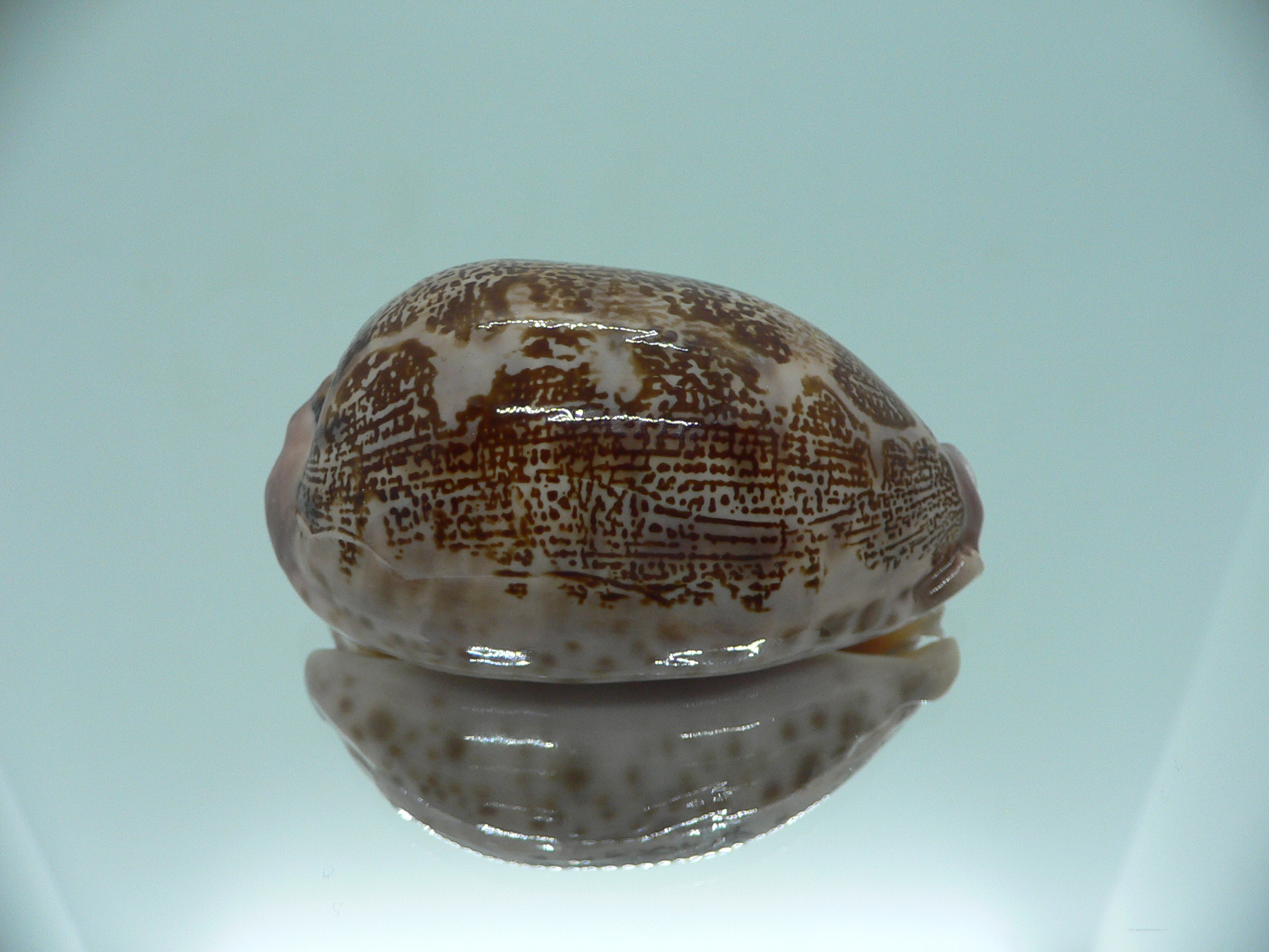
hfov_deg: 52.6
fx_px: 1283
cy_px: 476
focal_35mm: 35
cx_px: 634
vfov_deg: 40.7
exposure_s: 1/60
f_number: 2.8
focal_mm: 4.6
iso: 100
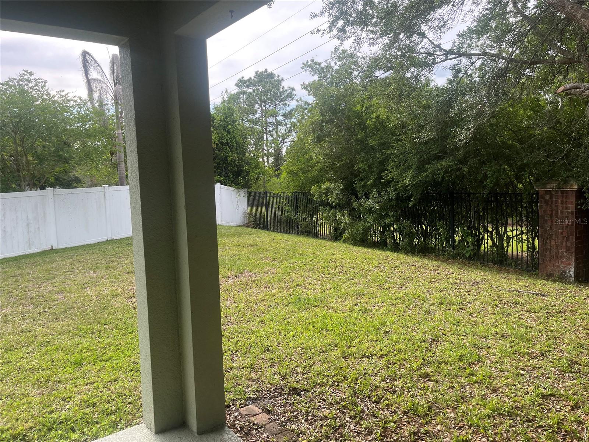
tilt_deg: -7.7
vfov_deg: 53.1
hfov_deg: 67.3
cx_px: 294
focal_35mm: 26
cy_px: 221
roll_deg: +2.2
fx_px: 442
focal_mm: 5.1
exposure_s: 1/710
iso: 50
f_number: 1.6
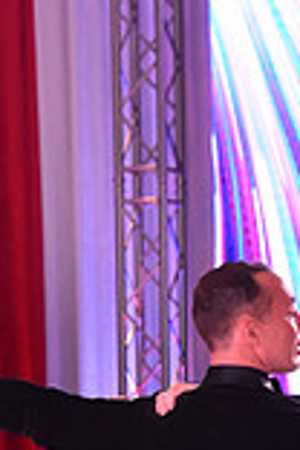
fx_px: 3812
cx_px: 391
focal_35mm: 305
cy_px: 594
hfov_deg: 4.5
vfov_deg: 6.7
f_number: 5.6
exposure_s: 1/250
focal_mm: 82
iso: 2500
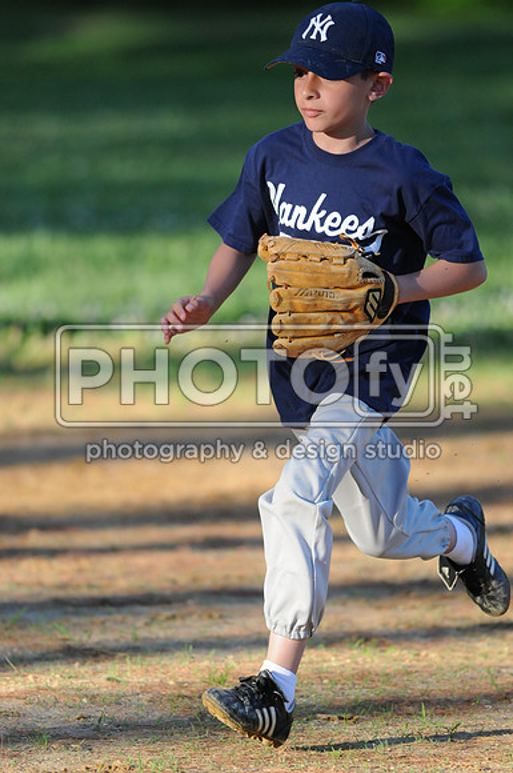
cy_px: 386
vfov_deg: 4.6
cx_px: 256
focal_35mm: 450
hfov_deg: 3.0
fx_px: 9647
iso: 800
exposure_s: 1/2000
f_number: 4
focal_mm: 300
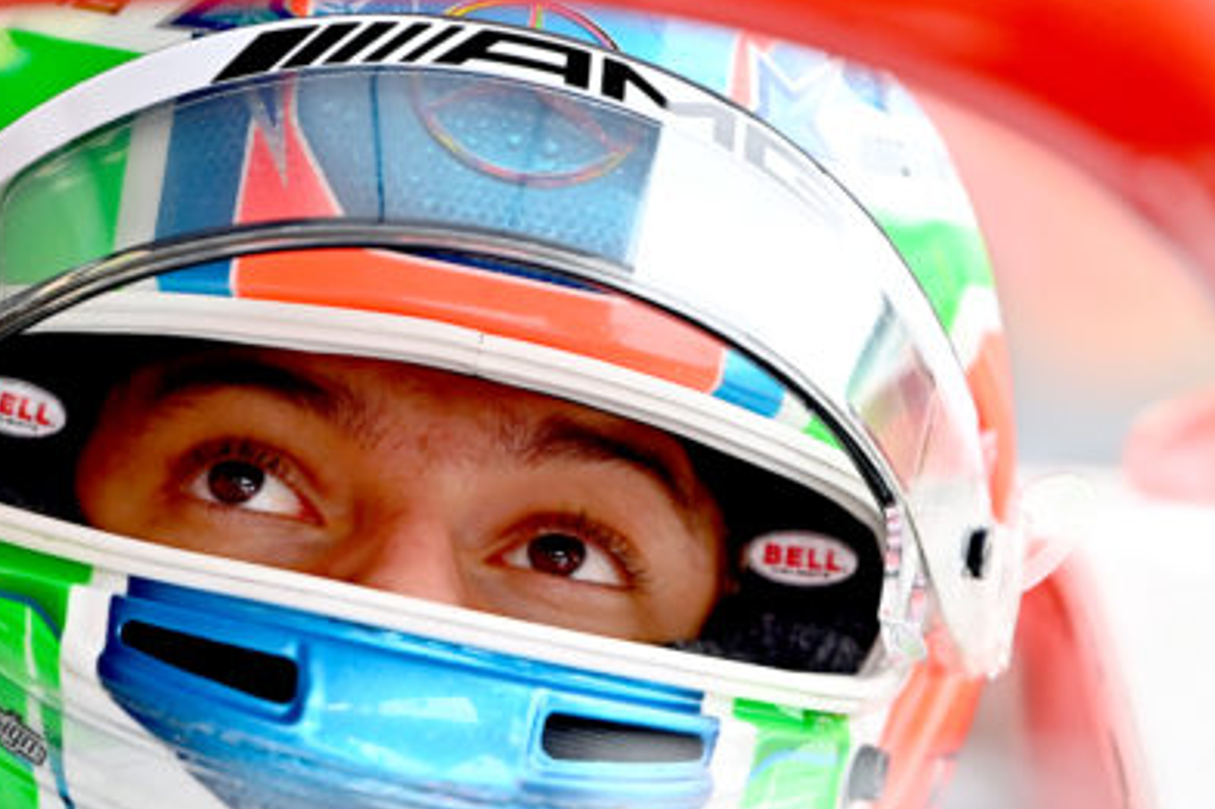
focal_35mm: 383
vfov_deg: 3.6
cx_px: 549
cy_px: 679
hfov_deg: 5.4
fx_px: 12920
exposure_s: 1/500
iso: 320
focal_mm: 200
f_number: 2.8
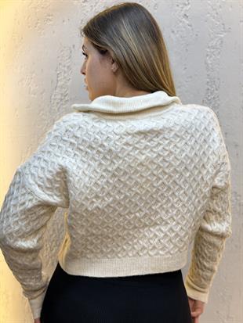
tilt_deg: -9.2
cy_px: 162
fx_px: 449
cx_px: 122
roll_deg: -1.5
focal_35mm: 48
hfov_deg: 30.3
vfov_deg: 39.6
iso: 50
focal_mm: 6.76
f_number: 1.78
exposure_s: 1/100
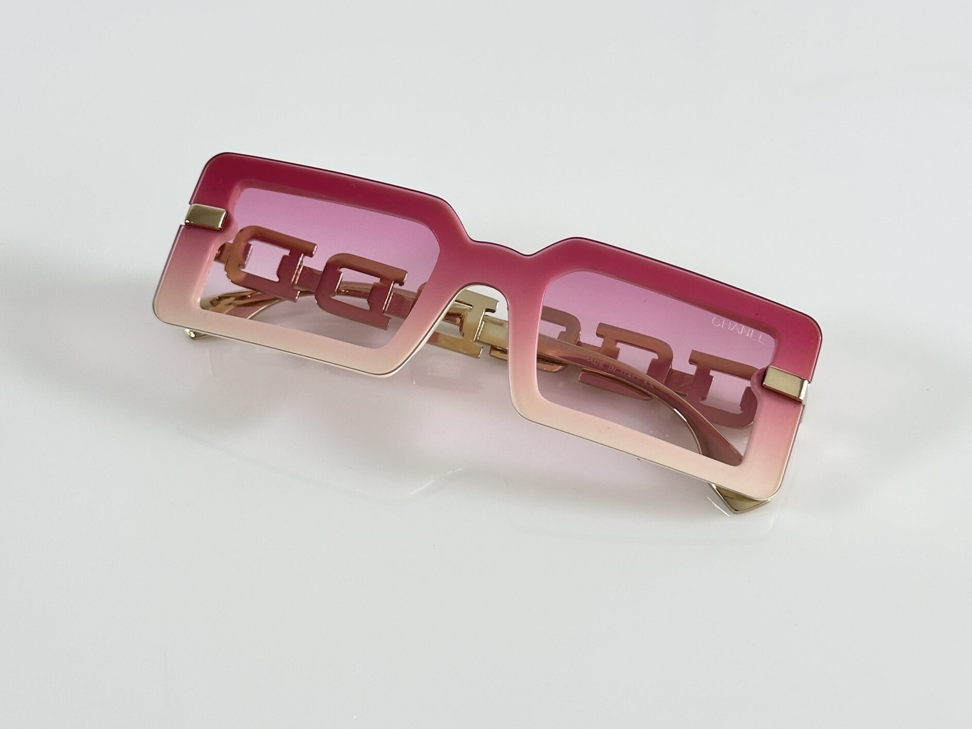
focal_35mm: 65
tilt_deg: -48.4
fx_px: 1825
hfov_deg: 29.8
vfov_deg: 22.6
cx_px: 482
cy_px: 334
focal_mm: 6.86
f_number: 1.78
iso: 50
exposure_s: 1/121
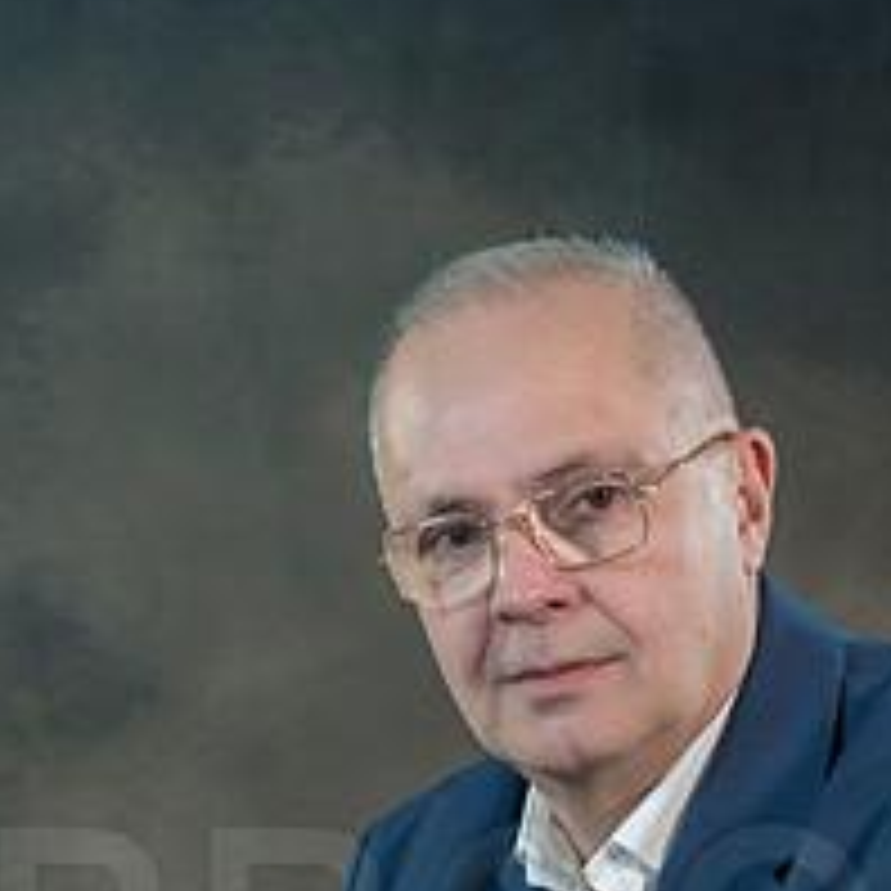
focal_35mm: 203
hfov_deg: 8.6
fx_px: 5912
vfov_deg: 8.6
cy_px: 940
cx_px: 513
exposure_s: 1/100
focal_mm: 105
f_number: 5
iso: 250
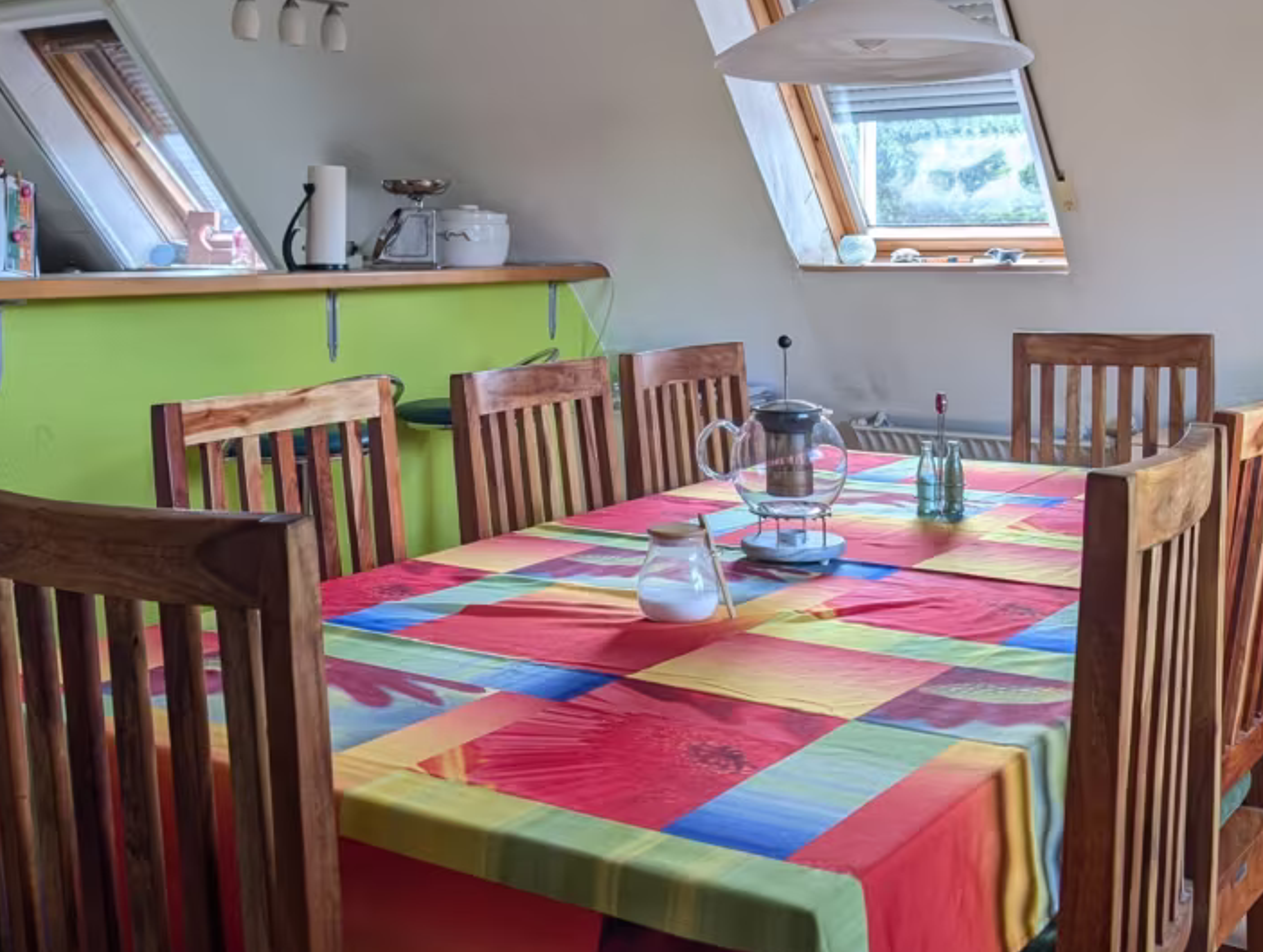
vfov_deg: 34.6
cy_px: 263
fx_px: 1498
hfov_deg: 45.7
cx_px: 588
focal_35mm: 41
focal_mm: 6.9
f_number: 1.68
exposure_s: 1/90
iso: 46
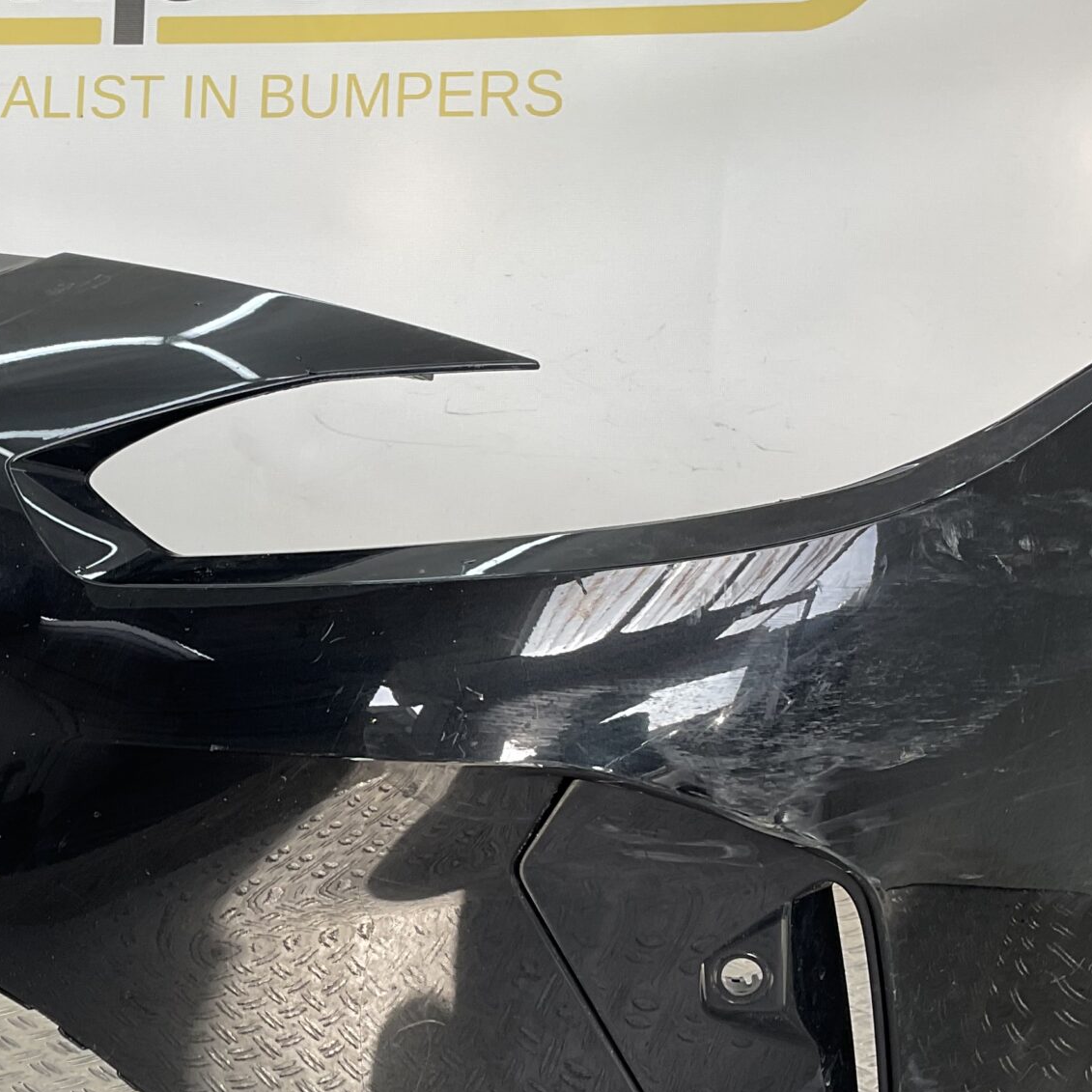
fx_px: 2070
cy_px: 663
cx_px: 271
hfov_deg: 29.1
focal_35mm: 58
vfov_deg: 29.5
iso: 16
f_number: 1.8
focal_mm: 3
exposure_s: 1/194
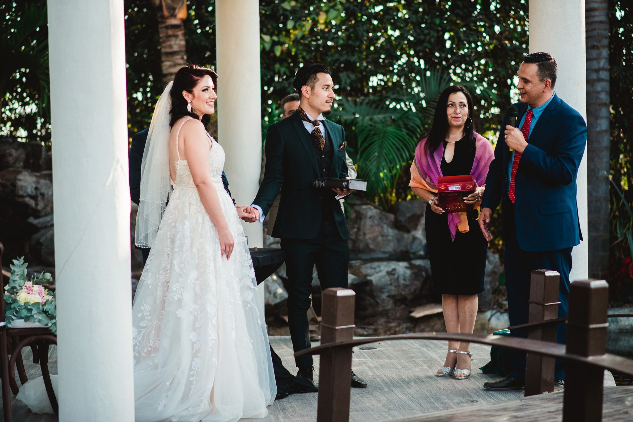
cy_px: 211
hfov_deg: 23.9
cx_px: 316
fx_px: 1495
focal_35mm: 85
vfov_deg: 16.1
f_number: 2.5
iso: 100
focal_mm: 85
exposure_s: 1/500
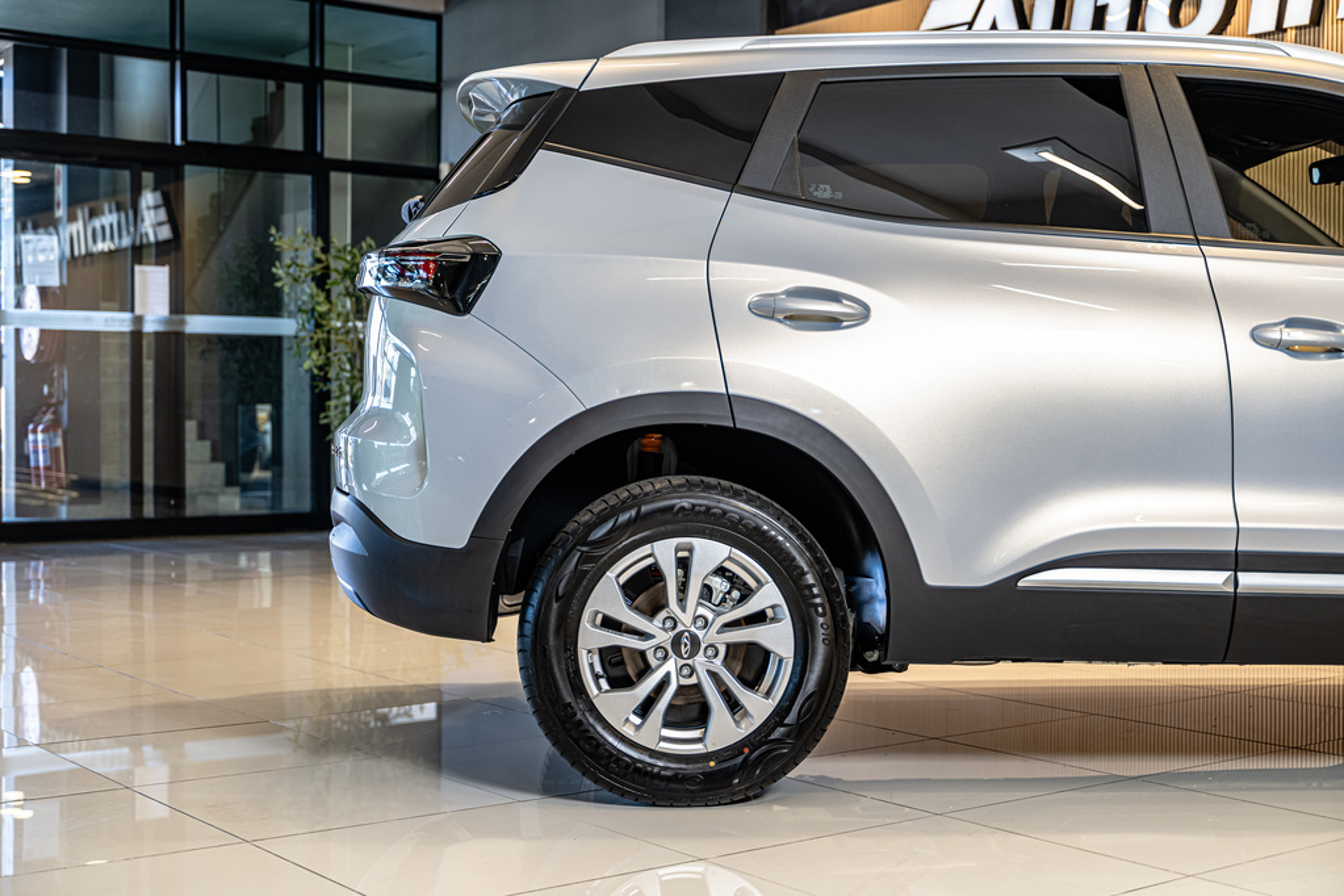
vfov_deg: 28.1
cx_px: 672
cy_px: 448
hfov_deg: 41.1
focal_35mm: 48
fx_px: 1792
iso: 640
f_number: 2.8
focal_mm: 48
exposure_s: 1/125
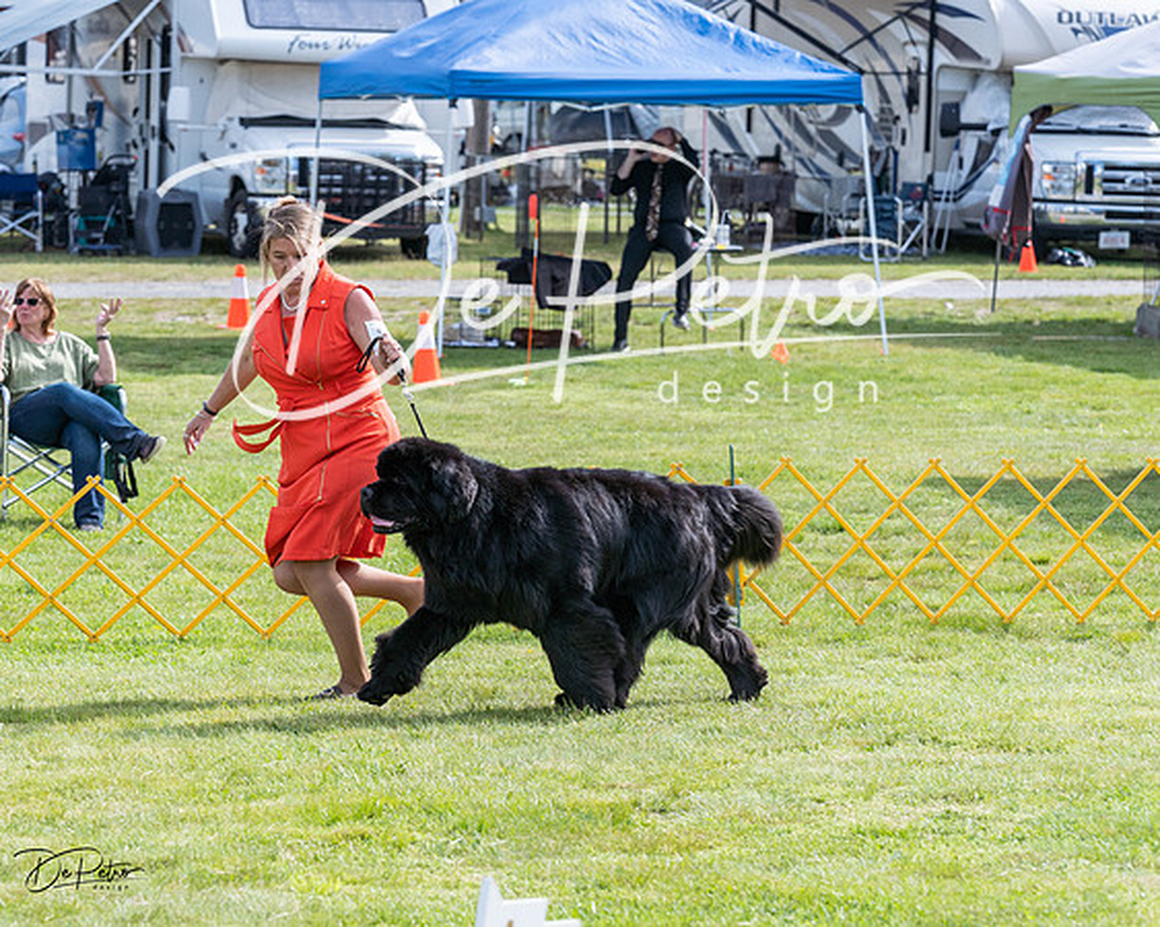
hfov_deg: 12.7
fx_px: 5193
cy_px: 404
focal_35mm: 151
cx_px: 490
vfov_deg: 10.2
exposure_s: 1/1250
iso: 500
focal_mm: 119
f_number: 5.6
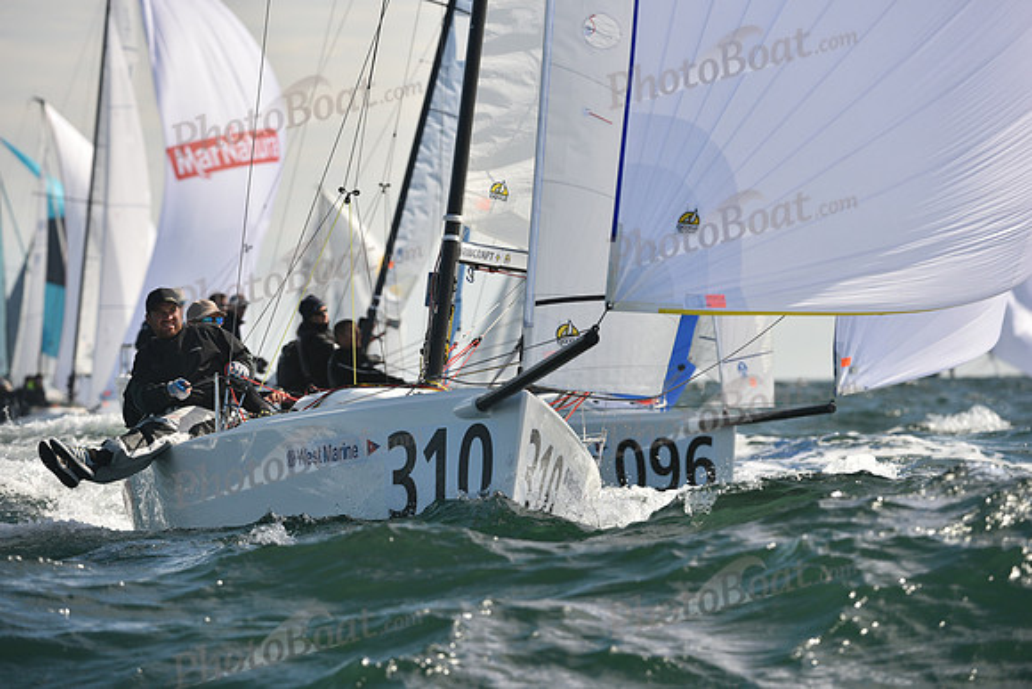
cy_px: 344
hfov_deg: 6.6
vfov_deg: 4.4
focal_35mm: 310
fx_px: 8888
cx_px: 516
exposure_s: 1/1250
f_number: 6.3
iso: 250
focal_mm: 310
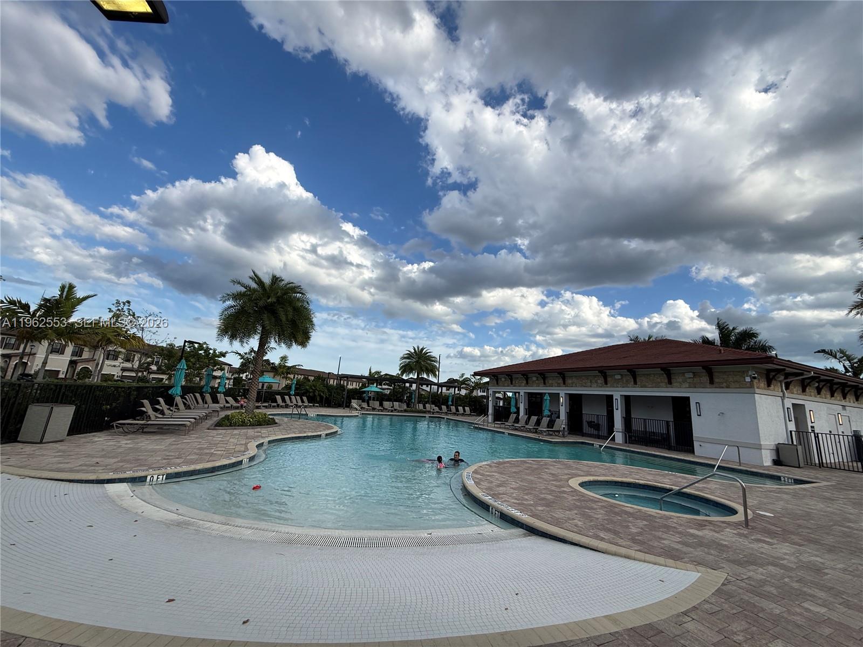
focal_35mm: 14
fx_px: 349
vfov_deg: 85.7
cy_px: 324
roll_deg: -3.5
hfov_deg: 102.1
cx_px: 432
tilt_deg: +13.1
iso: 50
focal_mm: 2.22
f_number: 2.2
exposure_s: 1/2092
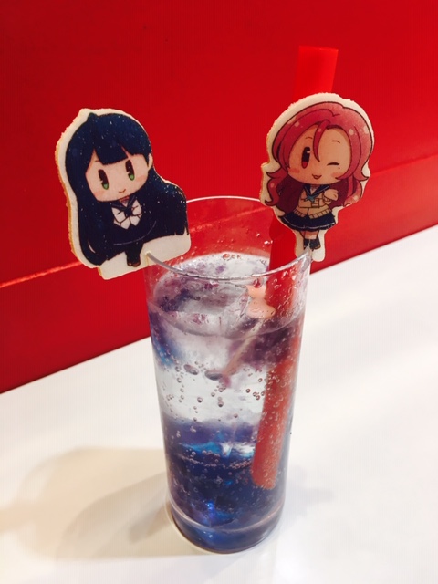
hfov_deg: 48.2
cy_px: 292
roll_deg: +1.1
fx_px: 489
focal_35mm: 29
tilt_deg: -35.2
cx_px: 219
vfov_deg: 61.7
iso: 50
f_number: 2.2
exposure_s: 1/30
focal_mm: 4.15
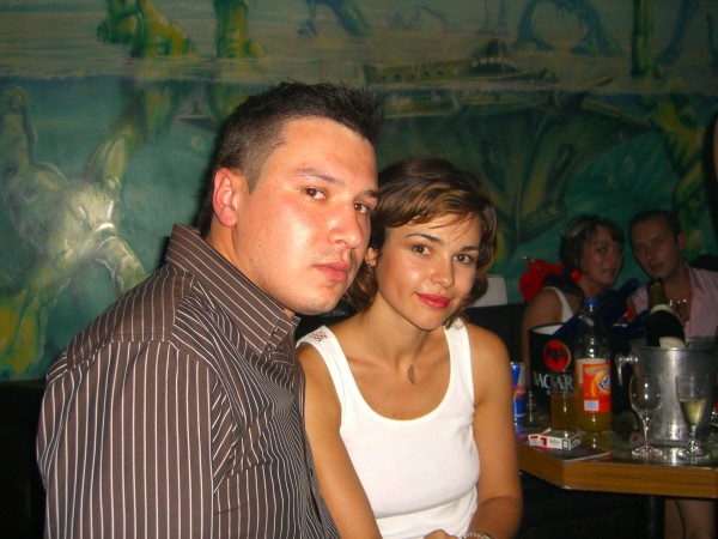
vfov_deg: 37.7
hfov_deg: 49.0
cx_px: 359
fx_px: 788
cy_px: 270
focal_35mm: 38
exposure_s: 1/60
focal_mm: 7.9
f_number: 2.8
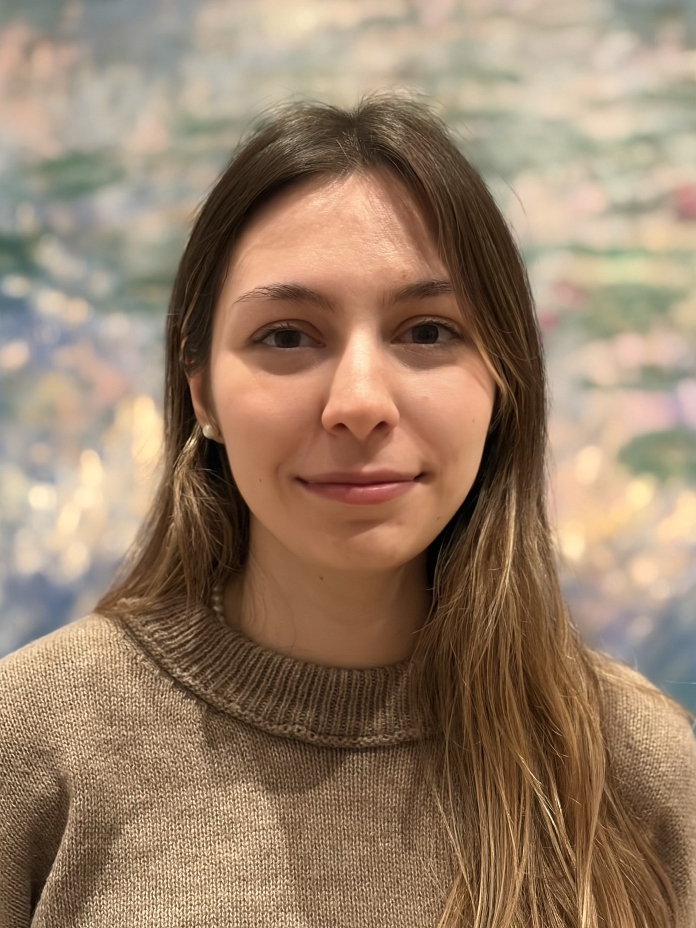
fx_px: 1394
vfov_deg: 36.8
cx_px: 348
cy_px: 464
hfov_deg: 28.0
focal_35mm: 52
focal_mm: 5.96
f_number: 1.6
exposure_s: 1/40
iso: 250
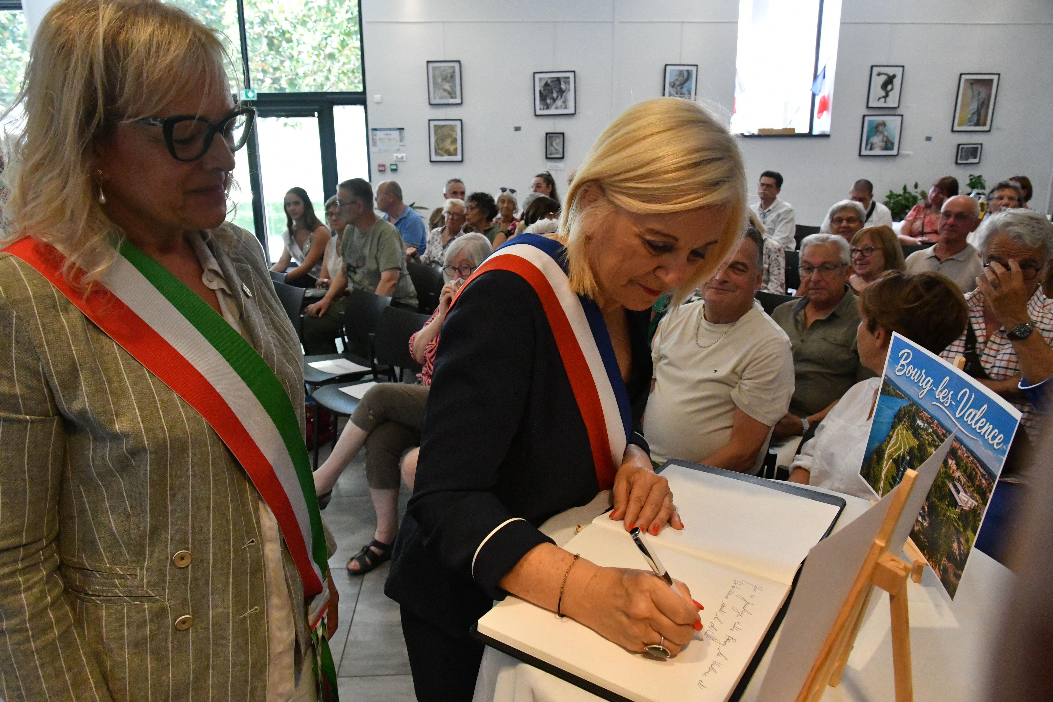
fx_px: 702
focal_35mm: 24
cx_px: 526
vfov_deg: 53.1
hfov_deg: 73.7
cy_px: 351
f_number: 5.6
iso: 6400
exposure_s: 1/400
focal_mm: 16
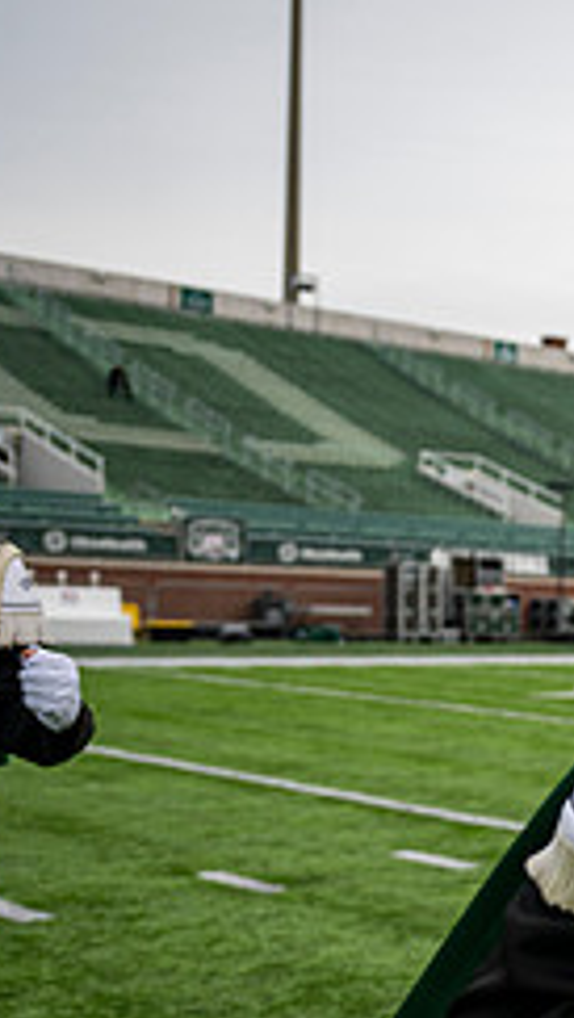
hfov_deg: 15.8
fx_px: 1621
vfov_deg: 34.4
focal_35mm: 60
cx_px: 1152
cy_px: 706
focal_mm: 24
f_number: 2.8
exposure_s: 1/500
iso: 200
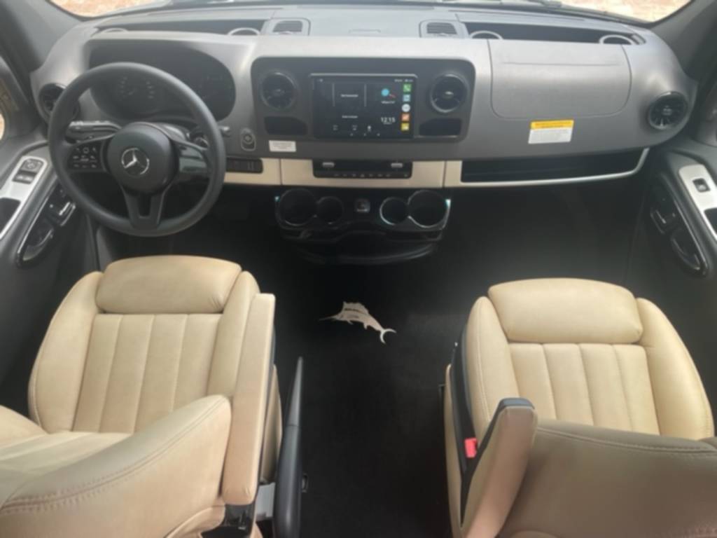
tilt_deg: -52.9
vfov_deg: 53.1
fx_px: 539
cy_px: 269
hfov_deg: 67.3
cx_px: 358
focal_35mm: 26
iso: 50
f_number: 1.6
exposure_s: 1/121
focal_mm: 4.2
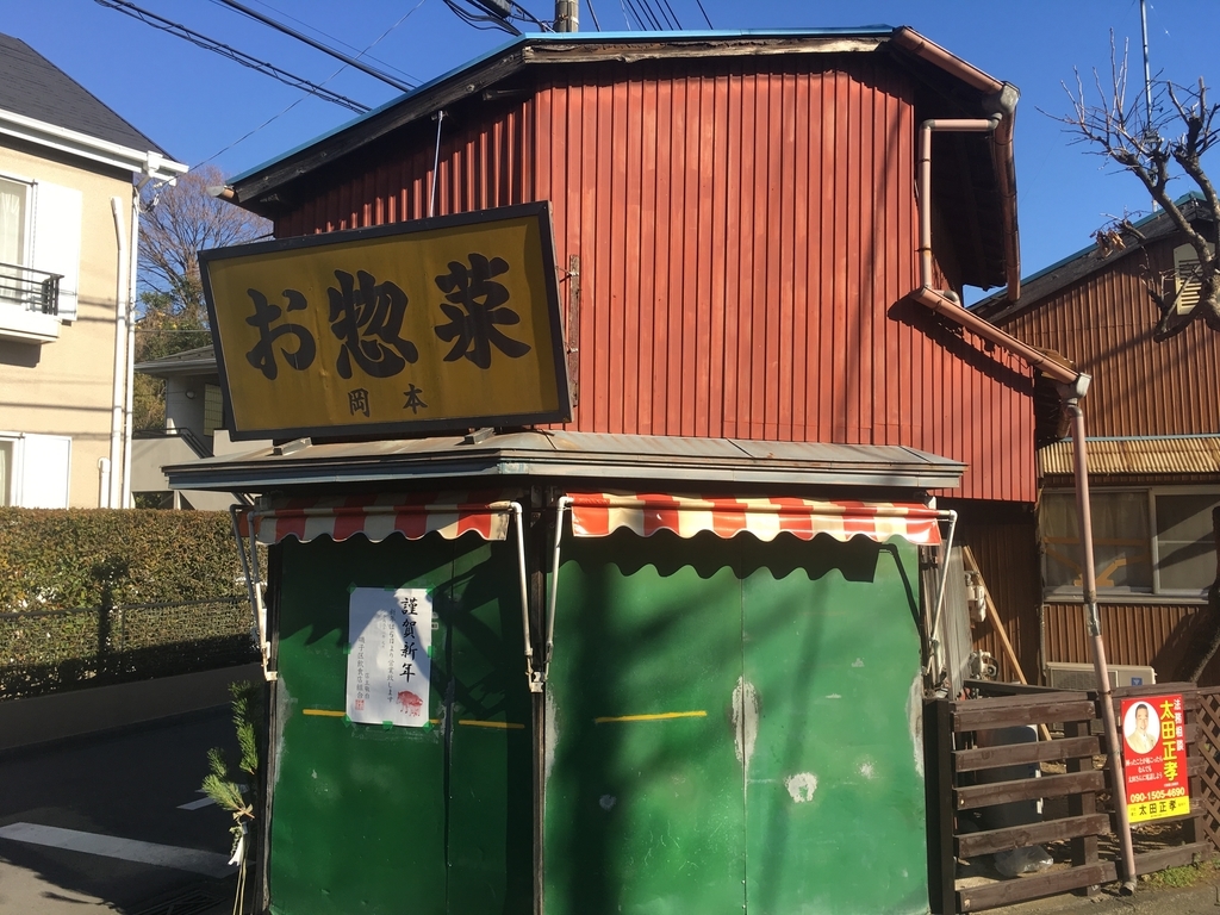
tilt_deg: +6.8
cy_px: 458
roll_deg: -0.4
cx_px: 610
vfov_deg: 48.2
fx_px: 1022
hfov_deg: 61.7
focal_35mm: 29
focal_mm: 4.15
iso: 25
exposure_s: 1/836
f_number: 2.2
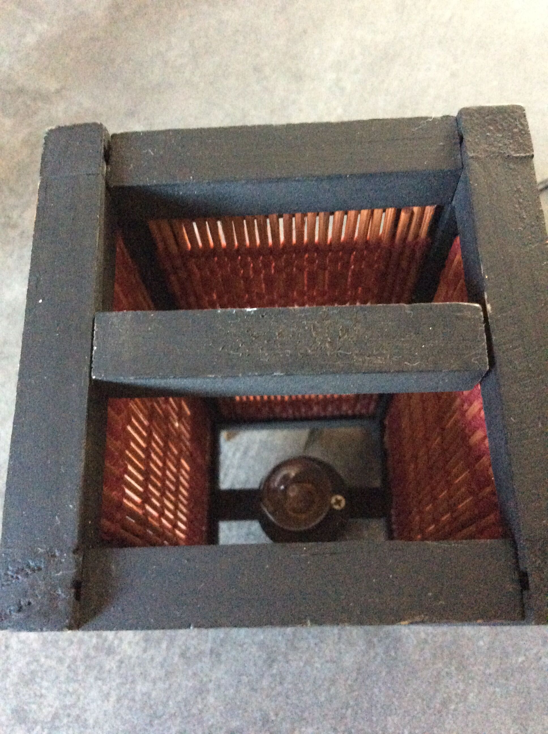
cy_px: 367
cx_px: 274
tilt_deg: -68.7
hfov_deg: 44.1
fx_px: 677
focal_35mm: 32
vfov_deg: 56.9
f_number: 2.4
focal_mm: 3.3
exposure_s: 1/17
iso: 500
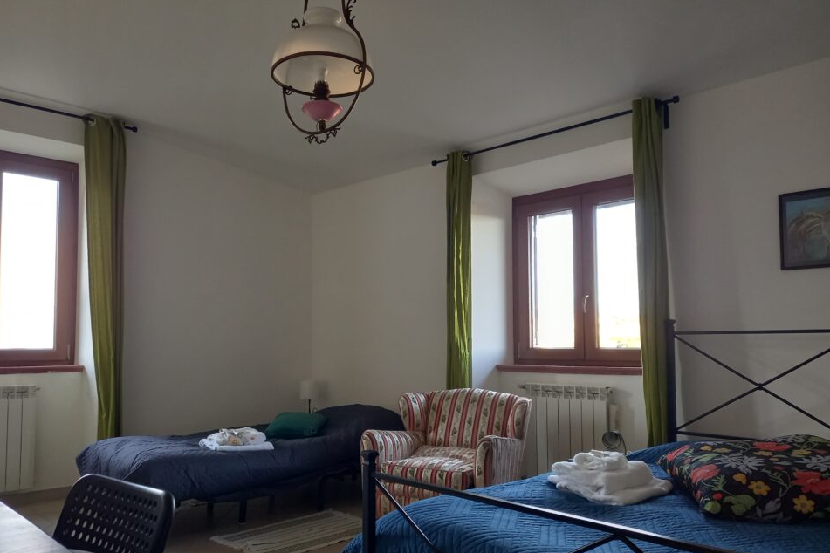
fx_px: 646
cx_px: 401
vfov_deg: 46.3
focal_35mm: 28
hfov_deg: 65.5
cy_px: 315
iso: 160
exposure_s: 1/50
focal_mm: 4.6
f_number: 2
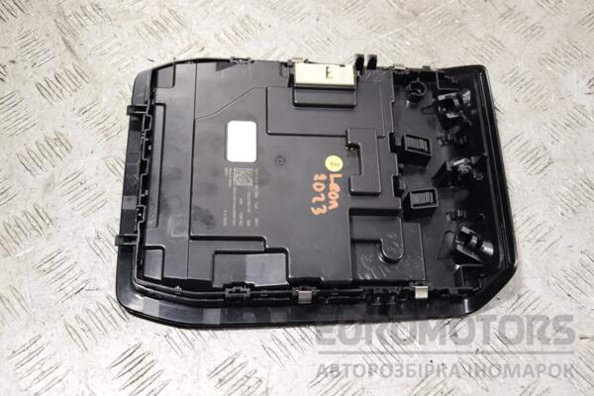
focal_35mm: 48
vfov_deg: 28.1
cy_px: 198
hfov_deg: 41.1
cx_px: 297
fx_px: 792
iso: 800
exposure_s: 1/125
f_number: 5.6
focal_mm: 32
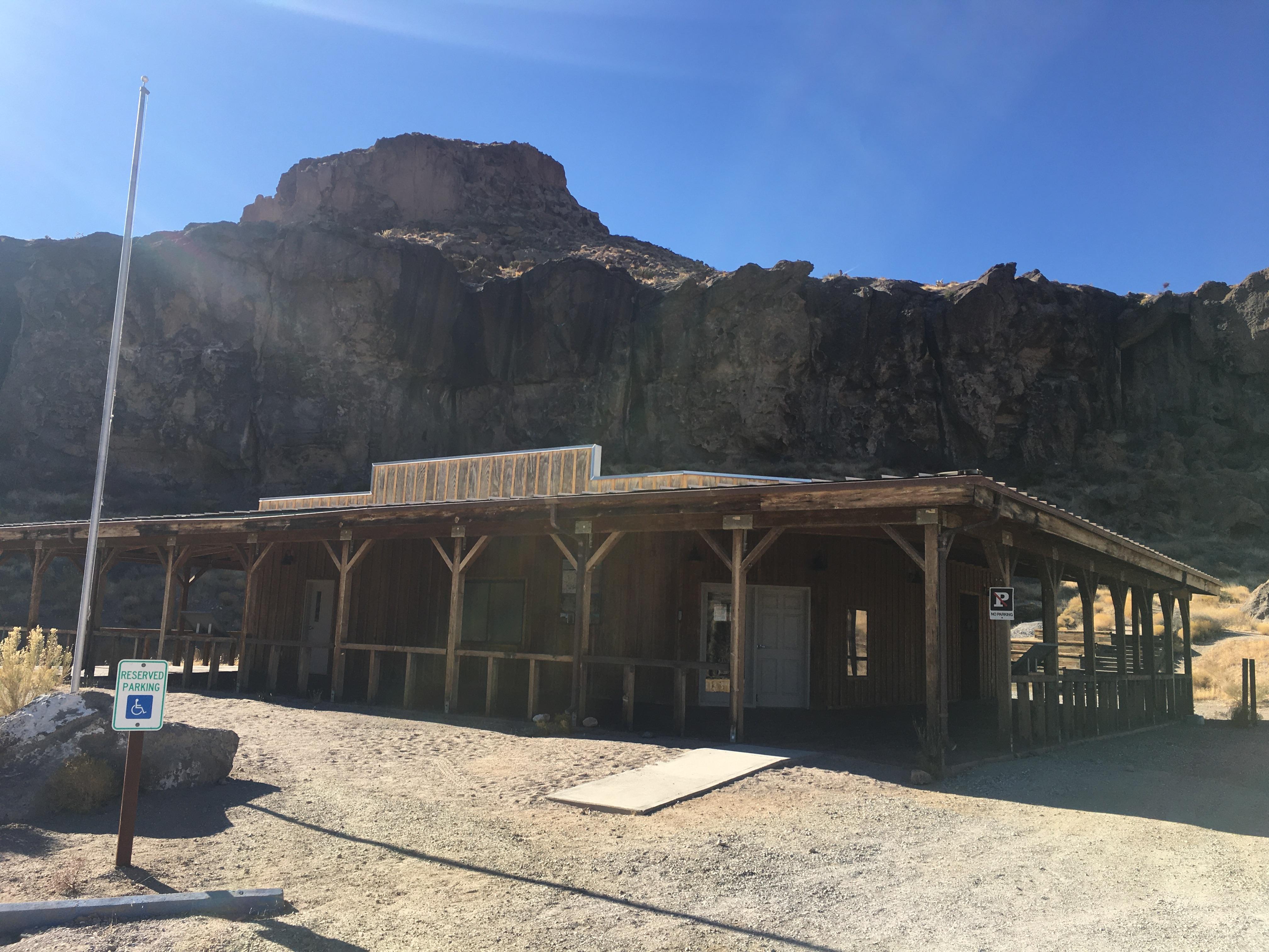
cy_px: 476
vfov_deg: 48.2
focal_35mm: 29
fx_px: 1063
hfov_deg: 61.7
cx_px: 634
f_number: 2.2
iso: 25
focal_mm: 4.15
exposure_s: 1/1068
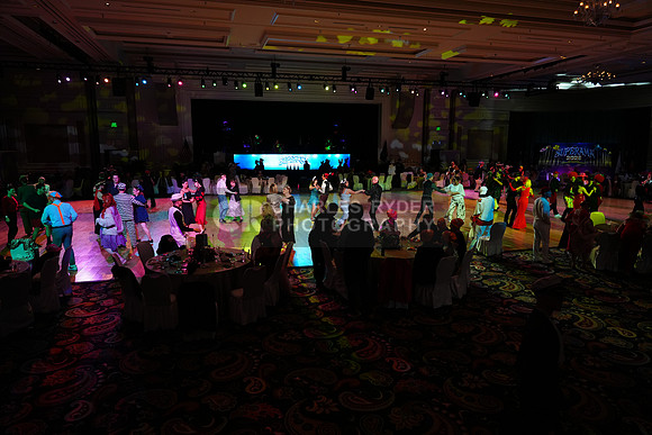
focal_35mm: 24
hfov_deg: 73.7
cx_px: 326
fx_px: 435
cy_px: 218
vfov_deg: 53.2
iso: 1600
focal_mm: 24
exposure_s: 1/250
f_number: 4
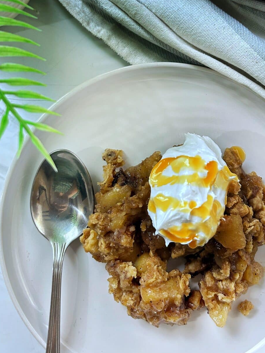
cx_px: 176
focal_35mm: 44
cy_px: 119
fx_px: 449
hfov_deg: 32.6
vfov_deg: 42.4
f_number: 1.5
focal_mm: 5.7
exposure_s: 1/50
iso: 160
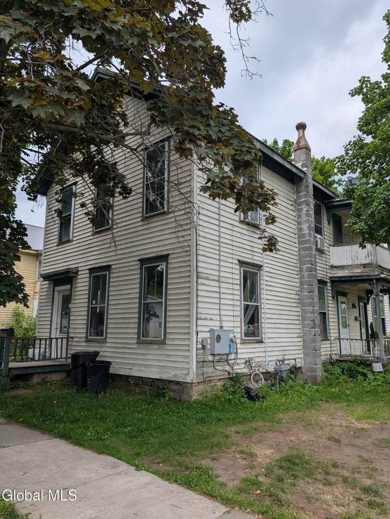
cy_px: 260
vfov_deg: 71.5
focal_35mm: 24
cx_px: 195
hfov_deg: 56.9
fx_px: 360
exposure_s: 1/1233
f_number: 1.68
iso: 19
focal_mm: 6.9
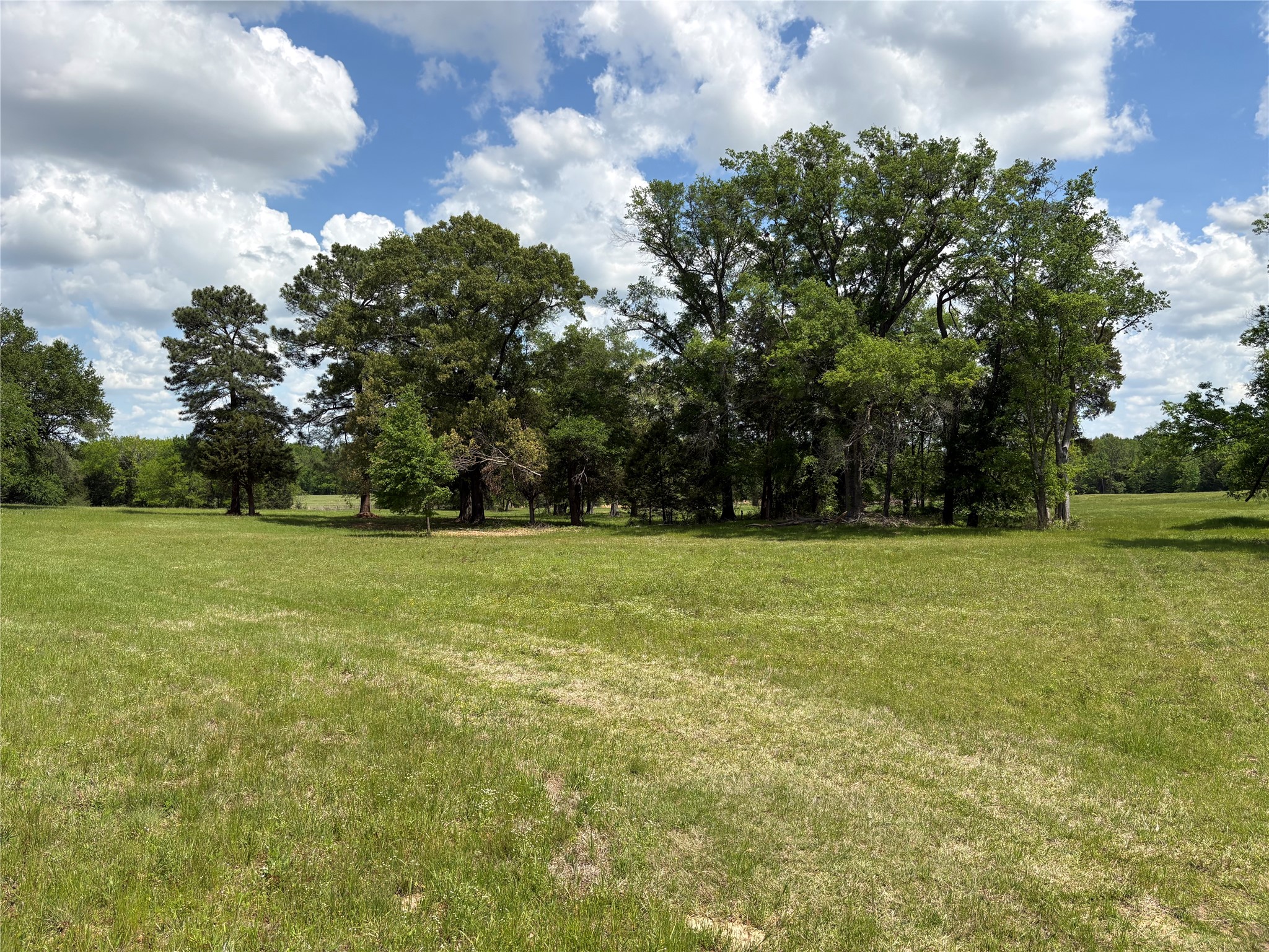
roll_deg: +0.7
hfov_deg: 67.3
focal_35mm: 26
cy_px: 476
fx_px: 953
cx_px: 634
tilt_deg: +0.6
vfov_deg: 53.1
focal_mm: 5.96
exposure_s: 1/3831
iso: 50
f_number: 1.6
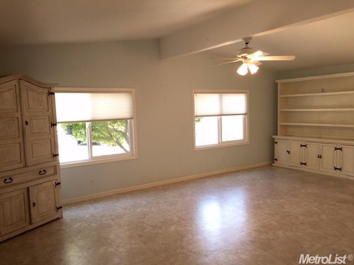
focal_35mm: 29
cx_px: 177
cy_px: 132
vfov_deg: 48.2
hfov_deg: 61.7
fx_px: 297
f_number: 2.2
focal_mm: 4.15
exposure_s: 1/60
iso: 32
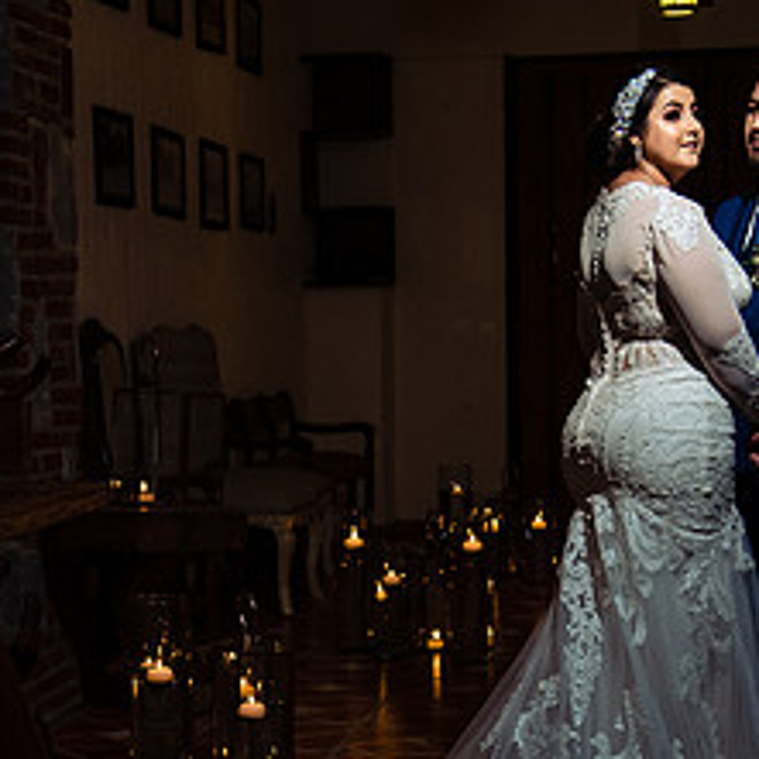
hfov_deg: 18.3
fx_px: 2357
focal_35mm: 95
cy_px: 548
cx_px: 347
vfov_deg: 18.2
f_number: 4.5
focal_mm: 38
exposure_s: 1/160
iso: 640
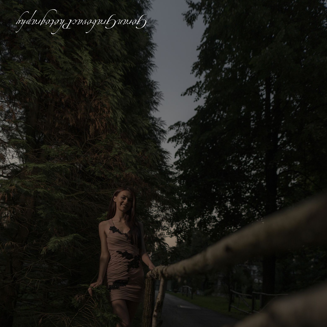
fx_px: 278
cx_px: 164
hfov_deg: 60.9
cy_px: 249
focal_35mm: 26
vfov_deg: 57.6
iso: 250
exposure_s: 1/800
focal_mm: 20
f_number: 1.8
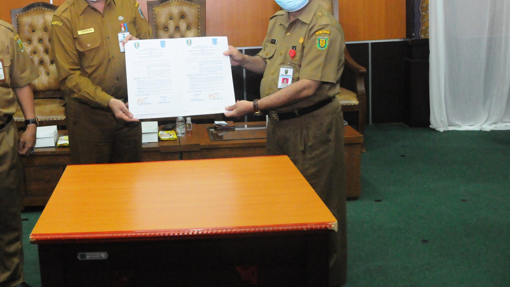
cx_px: 135
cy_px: 55
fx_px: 568
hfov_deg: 46.8
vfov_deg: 27.7
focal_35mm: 42
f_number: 4.5
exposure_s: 1/40
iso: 3200
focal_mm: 18
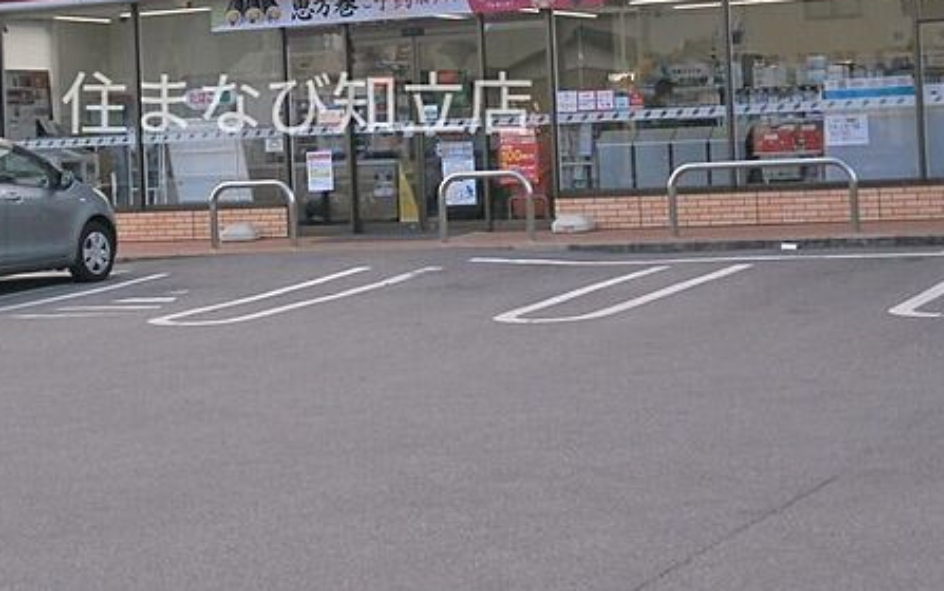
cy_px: 103
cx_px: 306
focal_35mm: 91
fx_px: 2343
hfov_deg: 22.7
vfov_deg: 14.3
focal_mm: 10.7
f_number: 3.9
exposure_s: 1/400
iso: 80
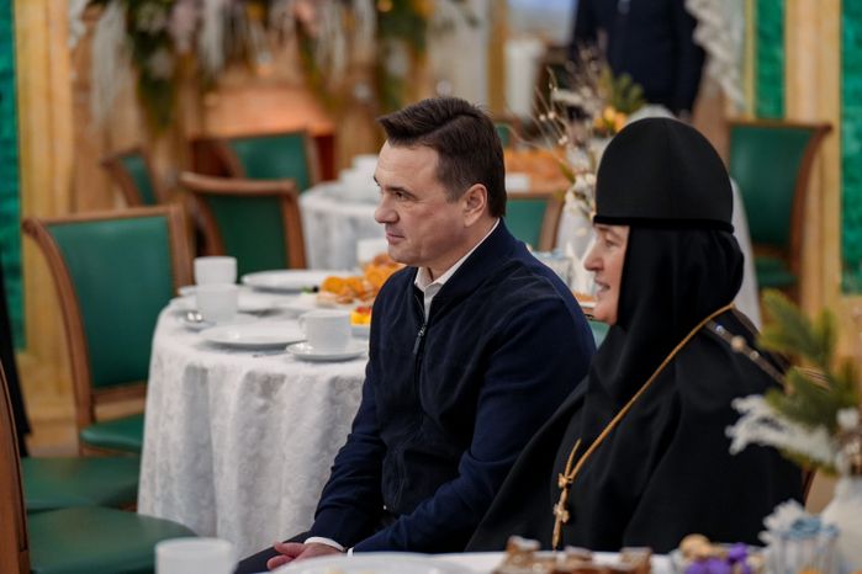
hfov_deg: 17.3
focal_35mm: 118
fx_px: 2825
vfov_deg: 11.6
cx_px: 431
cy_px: 287
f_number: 2.8
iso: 1250
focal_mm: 118
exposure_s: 1/320
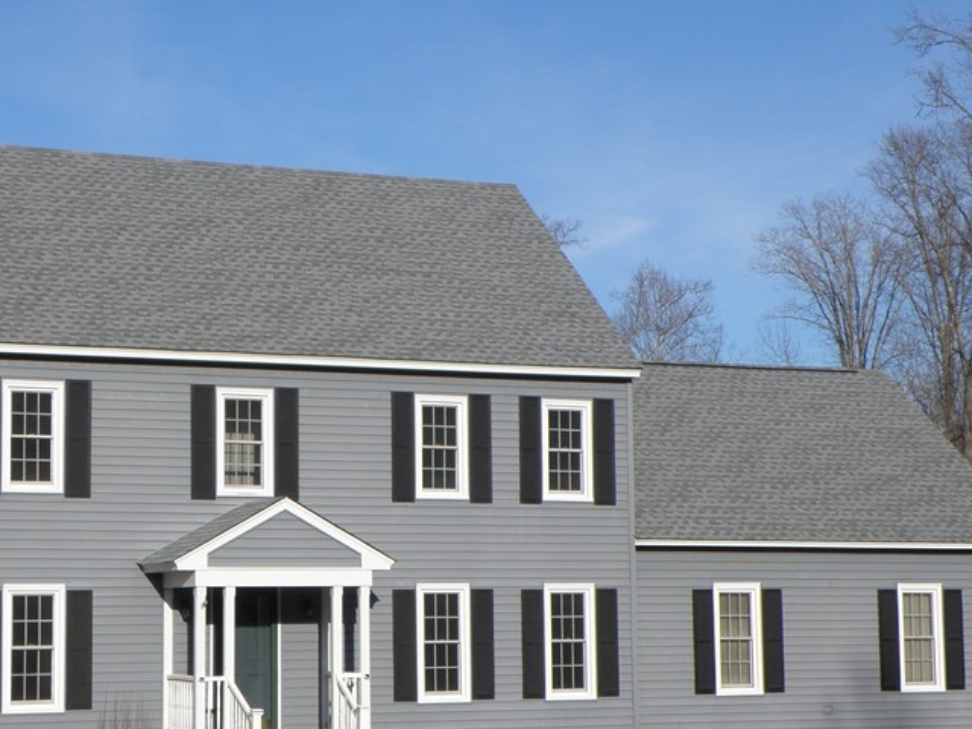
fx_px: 2246
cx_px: 389
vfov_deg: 18.4
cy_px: 424
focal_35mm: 80
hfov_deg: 24.4
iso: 64
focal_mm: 8.87
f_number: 5.6
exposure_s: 1/400
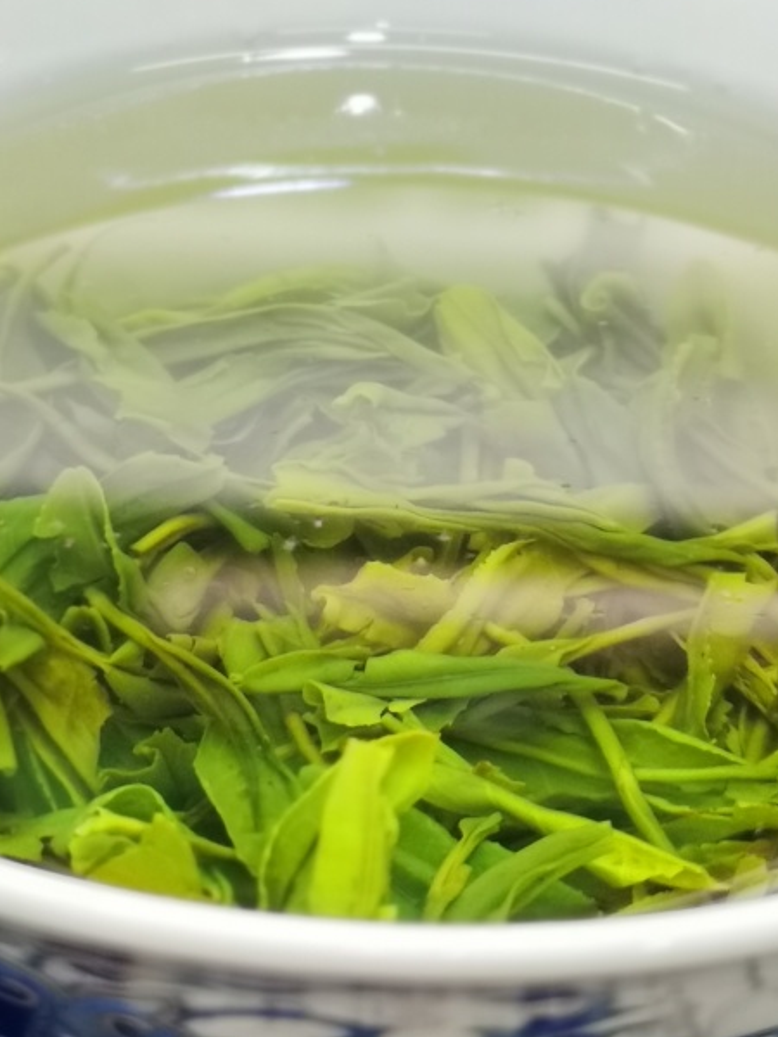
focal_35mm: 96
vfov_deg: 20.4
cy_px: 371
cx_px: 332
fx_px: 2877
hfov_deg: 15.4
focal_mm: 5.58
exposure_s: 1/50
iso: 160
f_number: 4
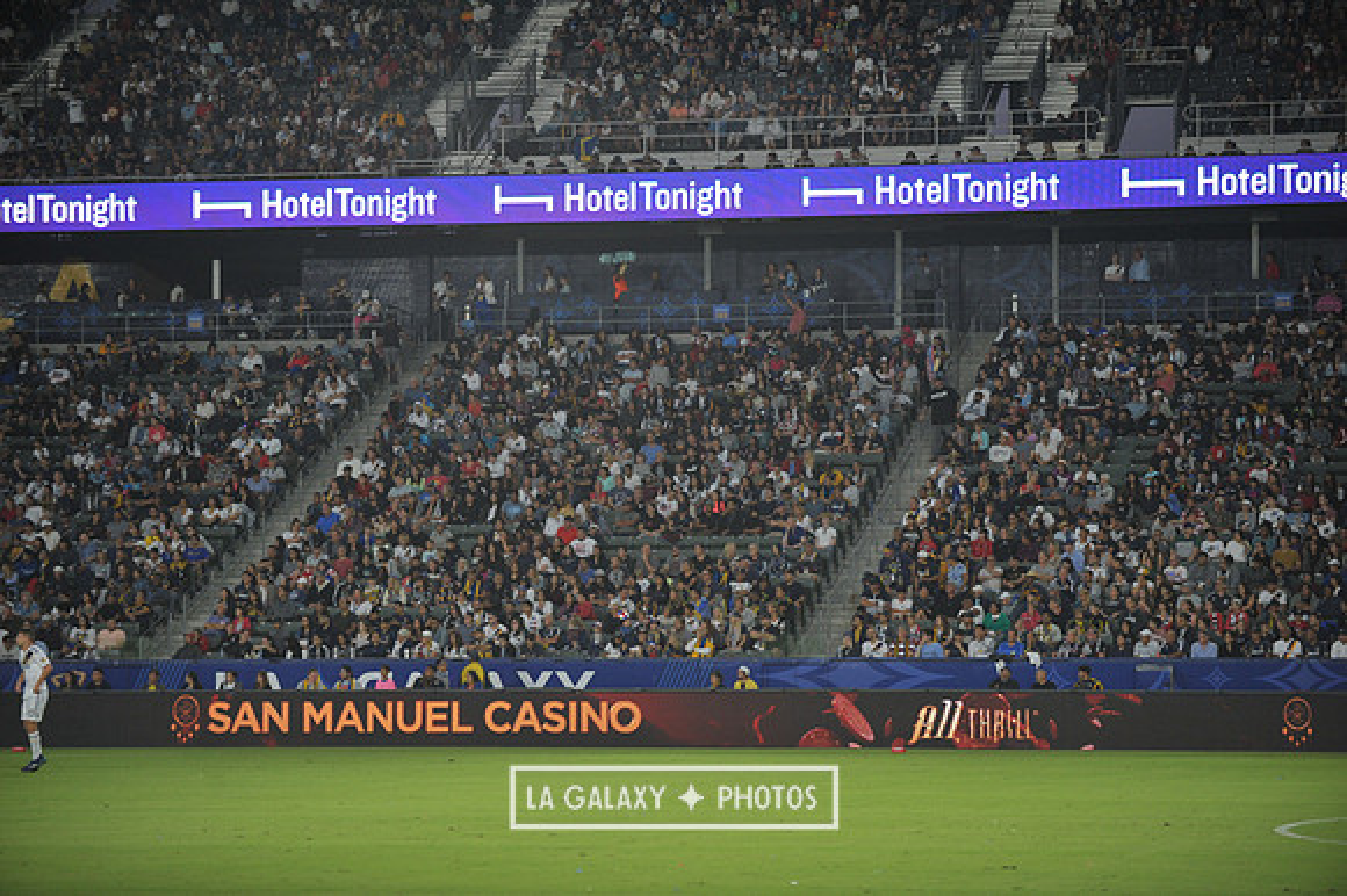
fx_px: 4674
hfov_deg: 16.4
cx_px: 674
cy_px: 448
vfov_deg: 11.0
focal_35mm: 125
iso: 1250
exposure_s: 1/1000
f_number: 2.8
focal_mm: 125
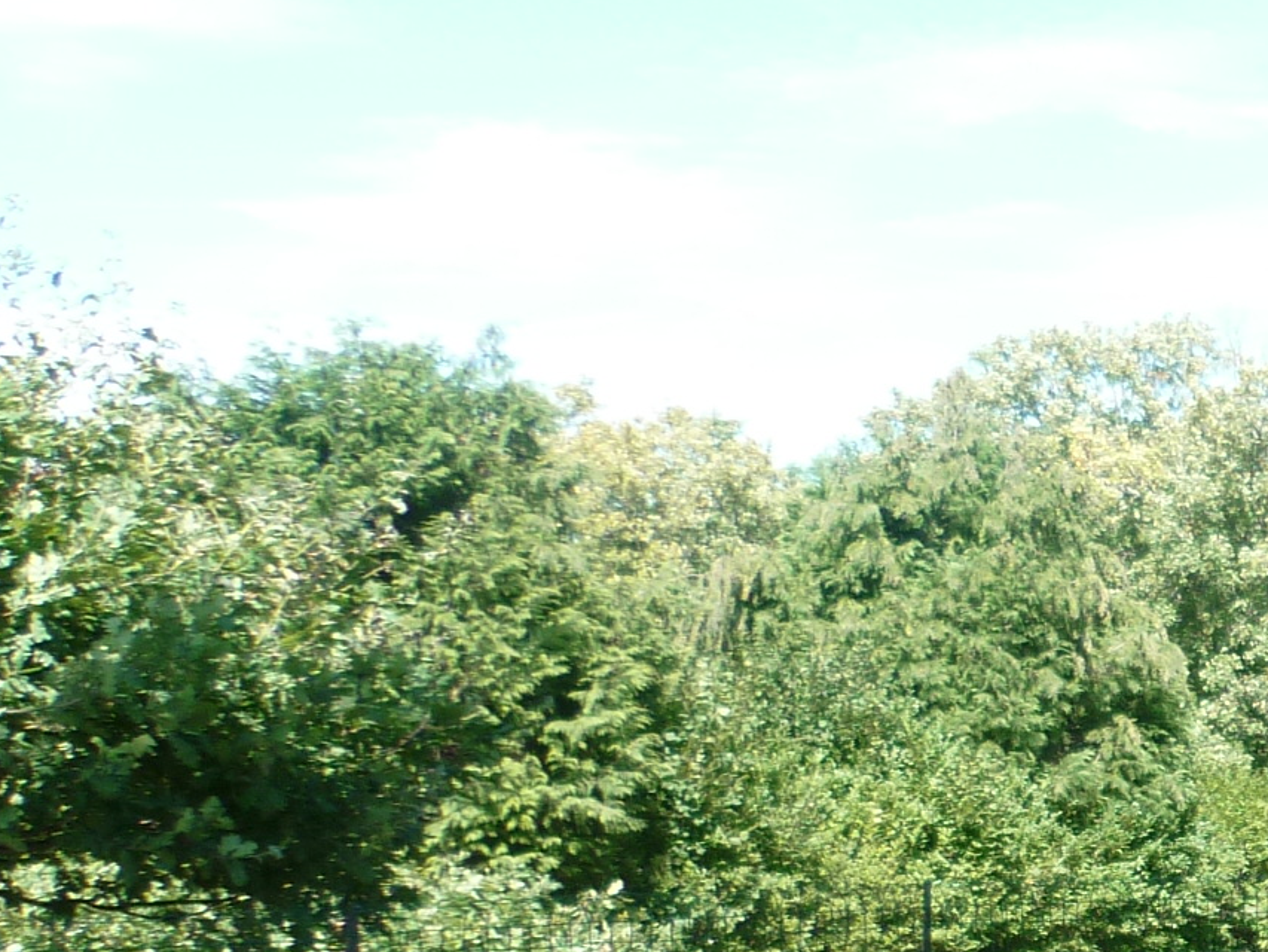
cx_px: 1848
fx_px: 3077
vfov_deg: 17.0
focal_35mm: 84
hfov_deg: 20.3
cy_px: 1050
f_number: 2.8
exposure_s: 1/250
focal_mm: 5
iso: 80
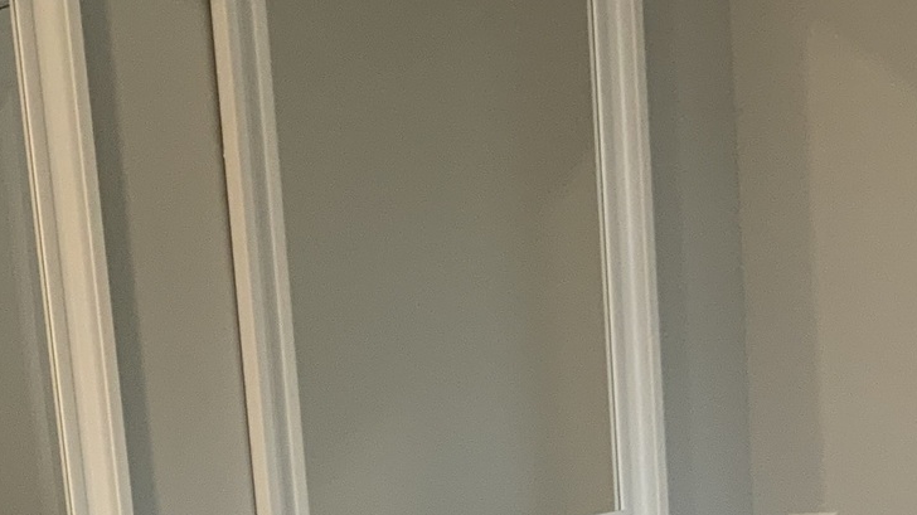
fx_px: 2431
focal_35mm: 100
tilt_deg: -14.8
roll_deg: +6.2
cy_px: 927
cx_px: 53
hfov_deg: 20.8
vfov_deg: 11.3
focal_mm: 3
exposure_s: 1/60
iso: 80
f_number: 1.8
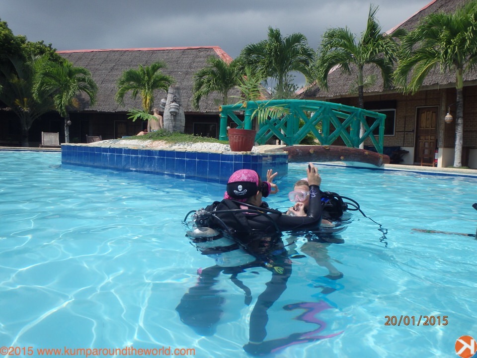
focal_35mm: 28
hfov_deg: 63.4
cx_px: 238
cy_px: 179
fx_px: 386
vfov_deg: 49.7
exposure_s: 1/200
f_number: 11
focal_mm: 5
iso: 125
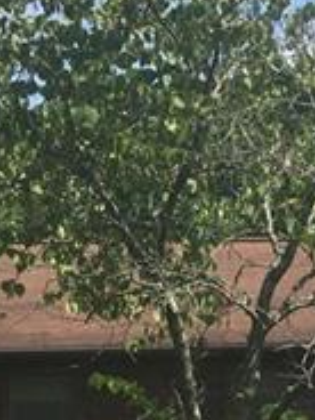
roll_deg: +3.1
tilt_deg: -6.4
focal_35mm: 121
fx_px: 1468
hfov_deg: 12.1
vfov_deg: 15.4
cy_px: 568
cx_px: 301
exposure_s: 1/1350
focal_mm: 4.15
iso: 25
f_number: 2.2
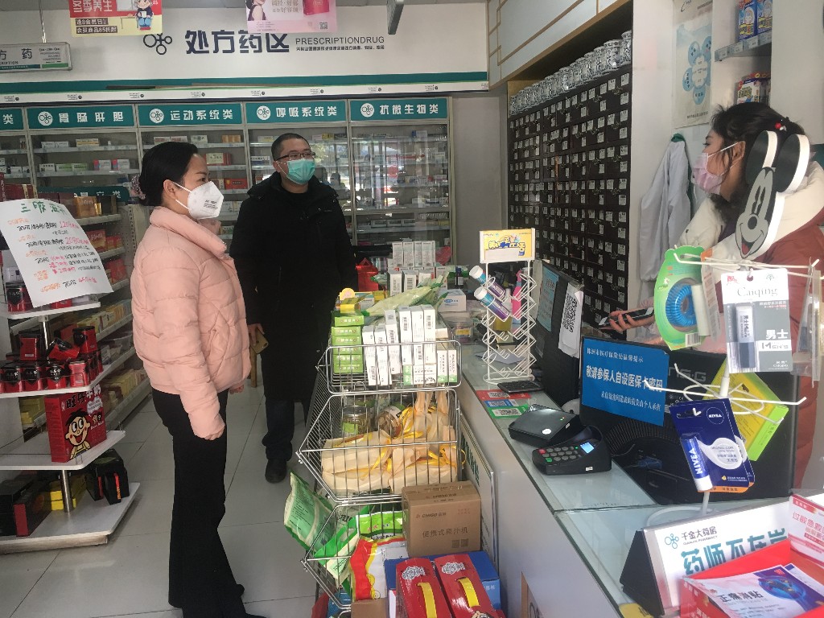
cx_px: 412
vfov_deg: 48.2
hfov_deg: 61.7
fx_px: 690
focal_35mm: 29
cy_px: 309
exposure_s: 1/33
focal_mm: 4.15
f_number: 2.2
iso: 50
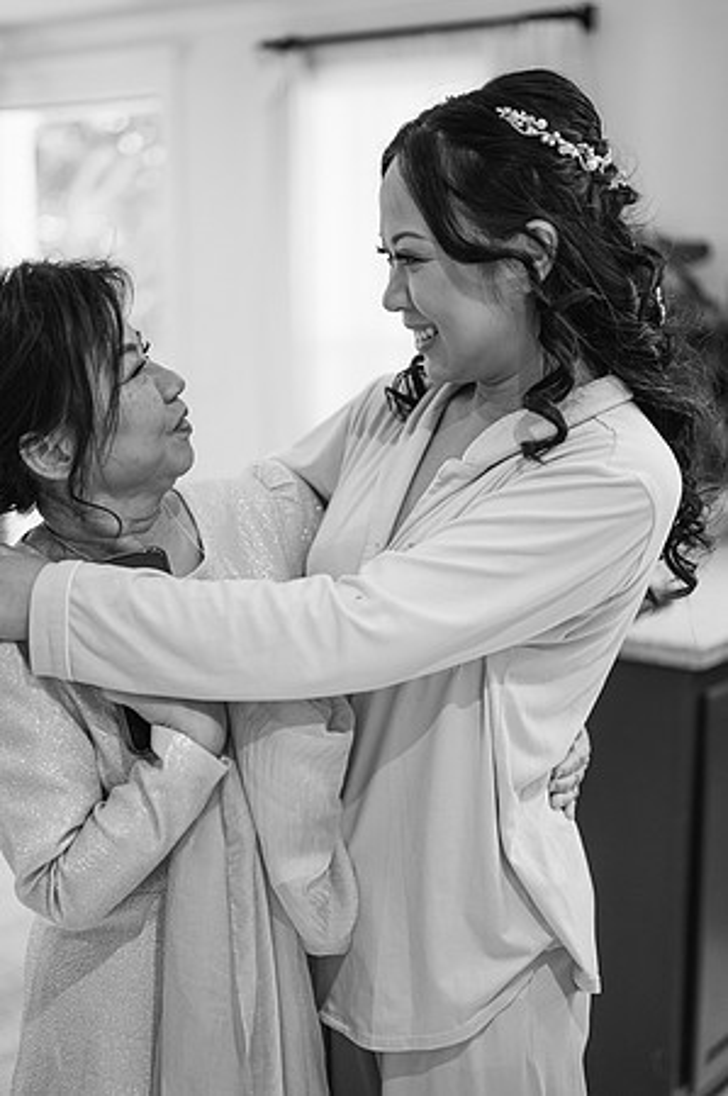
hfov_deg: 26.9
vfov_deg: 39.6
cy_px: 548
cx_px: 364
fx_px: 1520
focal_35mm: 50
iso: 400
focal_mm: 50
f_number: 1.8
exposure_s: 1/125
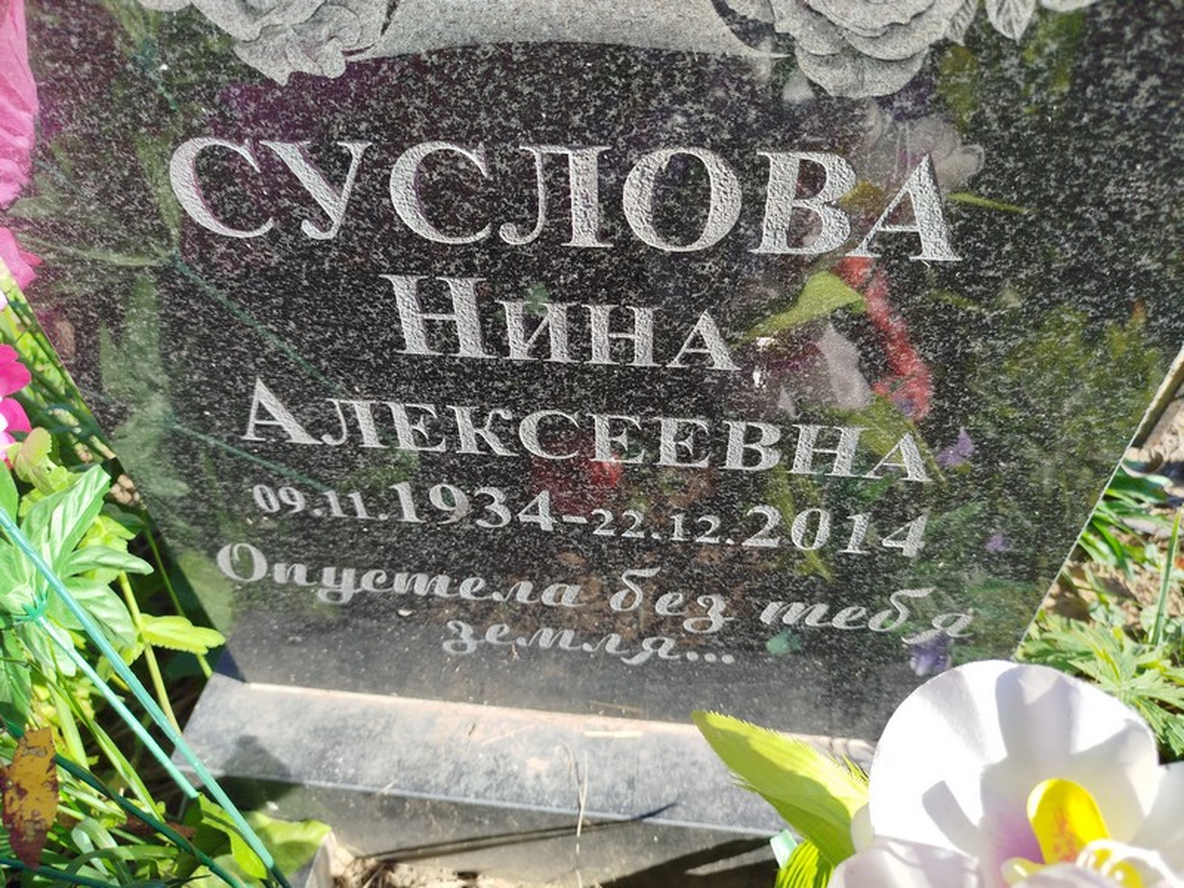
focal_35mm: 24
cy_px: 444
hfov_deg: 71.6
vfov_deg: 56.8
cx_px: 592
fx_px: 821
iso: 50
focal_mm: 5.31
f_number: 1.7
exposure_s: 1/389
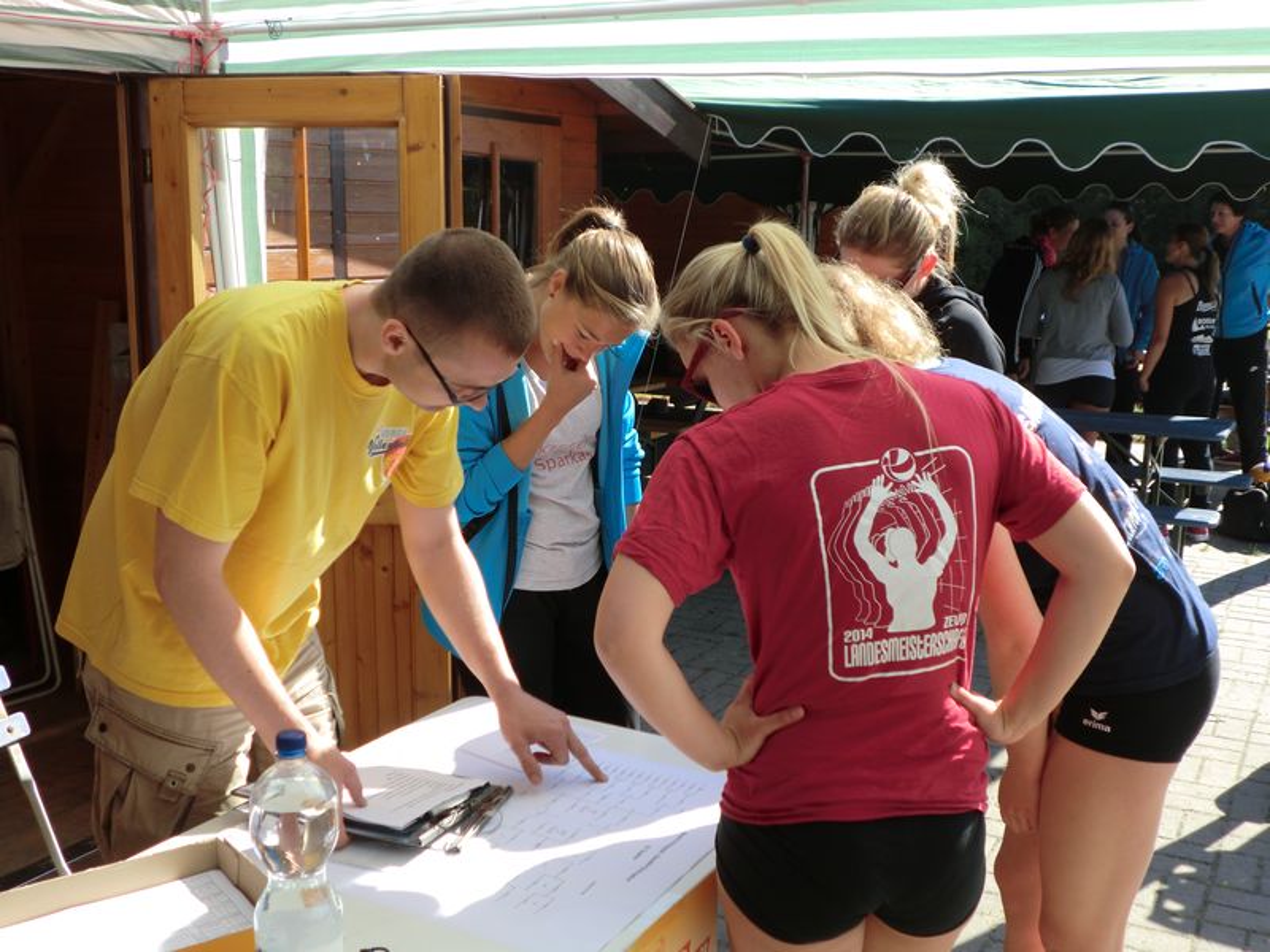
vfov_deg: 37.7
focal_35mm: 38
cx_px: 635
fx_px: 1394
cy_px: 476
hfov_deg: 49.0
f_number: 3.9
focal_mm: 6.9
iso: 50
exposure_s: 1/250
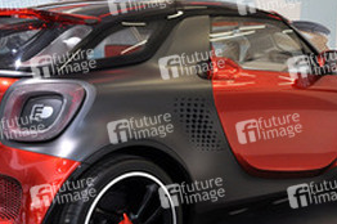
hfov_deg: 32.4
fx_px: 580
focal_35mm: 62
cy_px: 161
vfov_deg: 21.7
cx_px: 158
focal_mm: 24
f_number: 6.3
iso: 640
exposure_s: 1/125
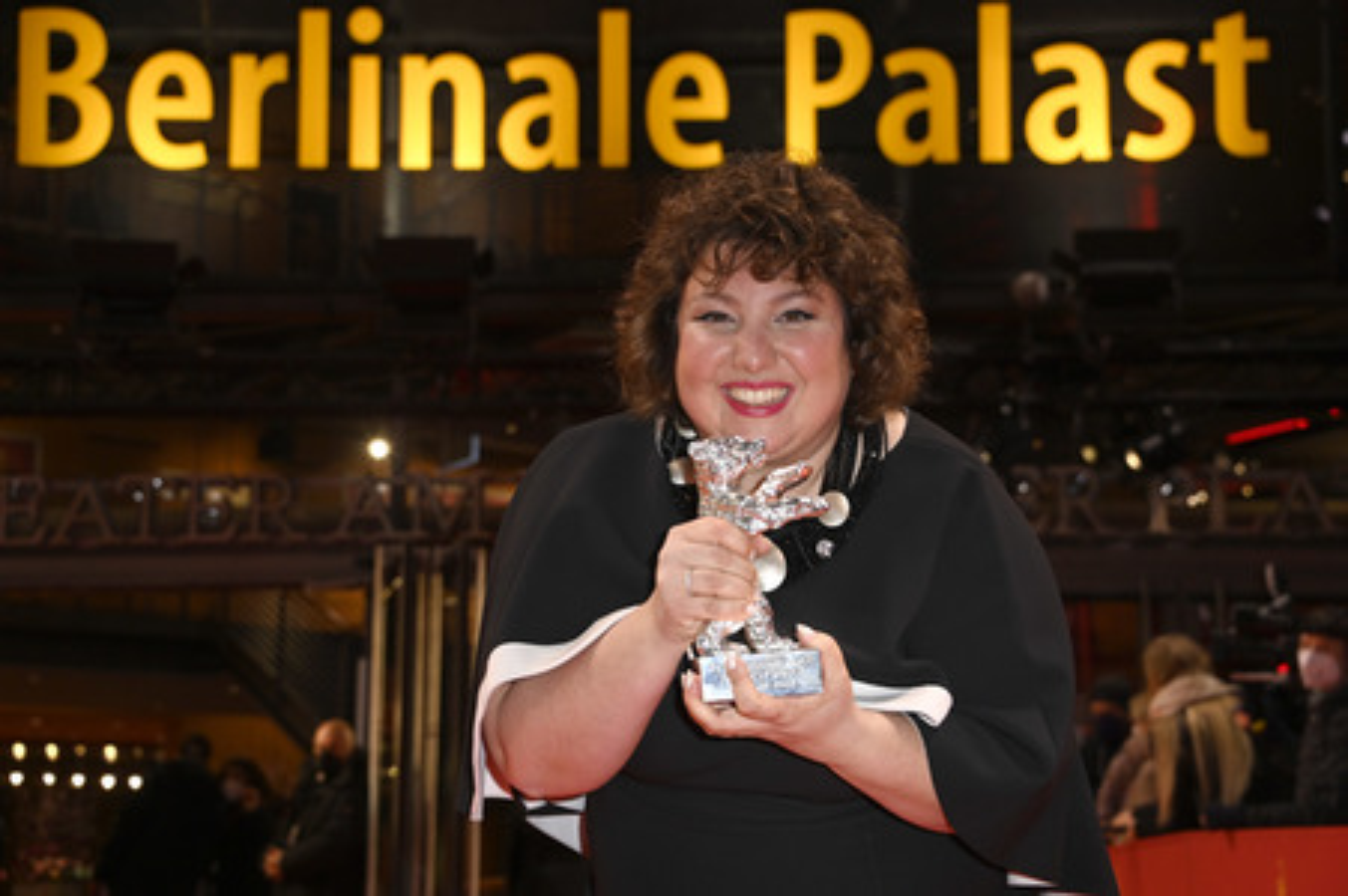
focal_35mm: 65
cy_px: 448
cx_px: 674
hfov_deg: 31.0
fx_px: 2432
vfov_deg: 20.9
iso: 1250
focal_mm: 65
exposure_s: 1/200
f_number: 5.6
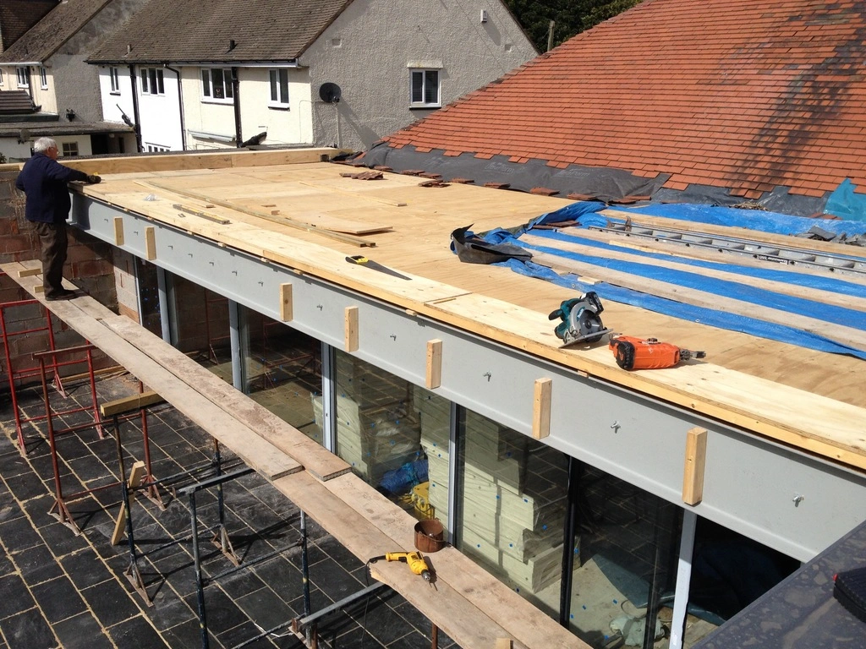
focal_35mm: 35
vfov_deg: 40.7
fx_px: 876
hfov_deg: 52.6
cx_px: 433
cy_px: 324
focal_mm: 4.28
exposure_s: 1/3247
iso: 50
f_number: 2.4
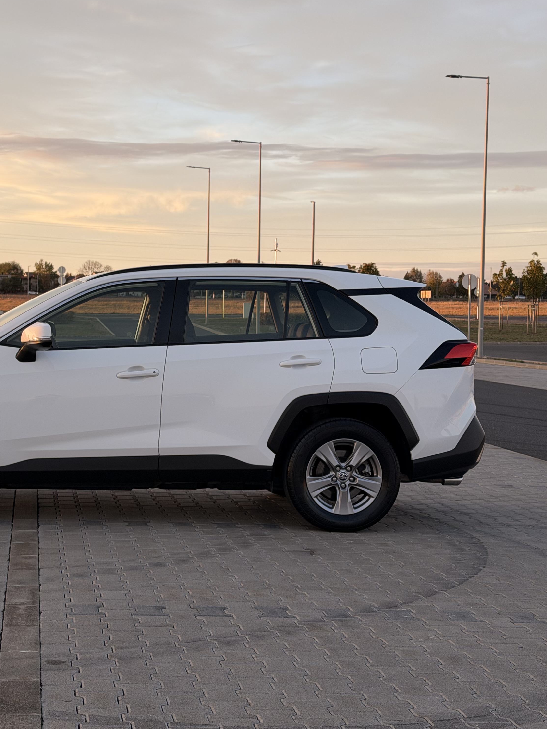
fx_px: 1369
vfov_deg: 29.8
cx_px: 138
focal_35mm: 65
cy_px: 364
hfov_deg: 22.4
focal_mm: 6.76
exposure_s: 1/386
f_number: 1.78
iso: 64
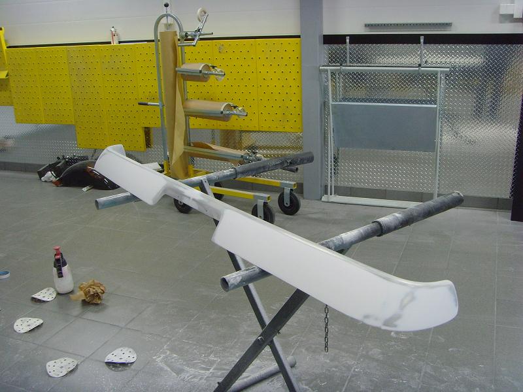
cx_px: 262
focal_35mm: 39
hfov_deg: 47.9
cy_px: 196
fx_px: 589
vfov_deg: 36.8
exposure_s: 1/45
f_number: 3.5
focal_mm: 6.6
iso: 160
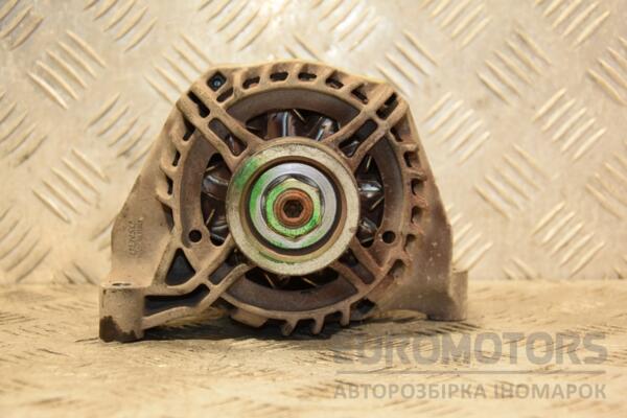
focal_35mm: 87
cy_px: 209
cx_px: 314
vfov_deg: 15.7
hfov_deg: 23.4
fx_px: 1515
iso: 800
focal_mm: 58
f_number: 5
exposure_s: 1/100
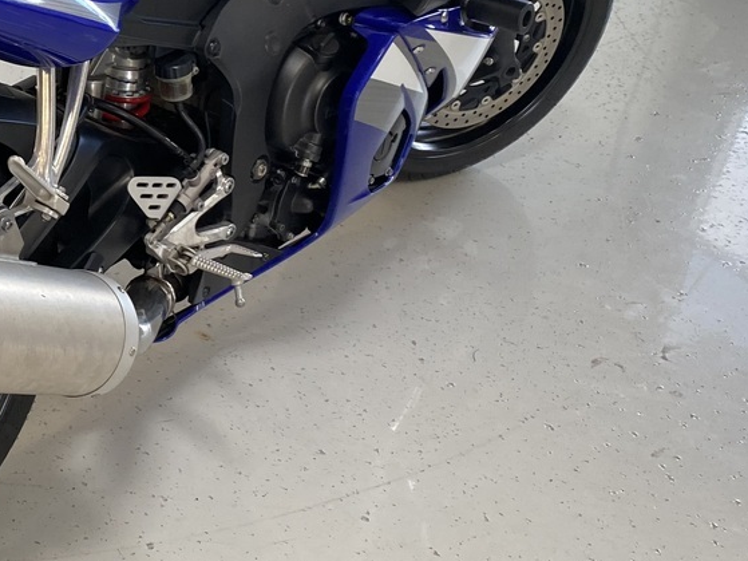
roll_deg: -4.2
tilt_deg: -28.0
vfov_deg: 21.7
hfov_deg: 27.4
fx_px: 1447
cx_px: 7
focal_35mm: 67
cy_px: 115
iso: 80
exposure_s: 1/100
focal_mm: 4.25
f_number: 1.8
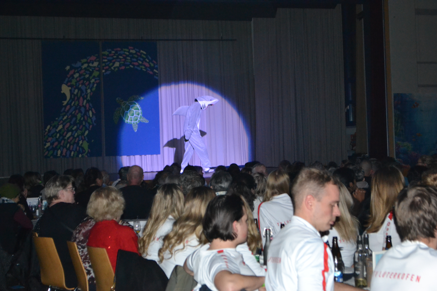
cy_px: 146
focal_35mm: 82
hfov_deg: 24.6
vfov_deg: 16.6
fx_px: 1001
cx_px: 218
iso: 3200
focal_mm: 55
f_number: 5.6
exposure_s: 1/60
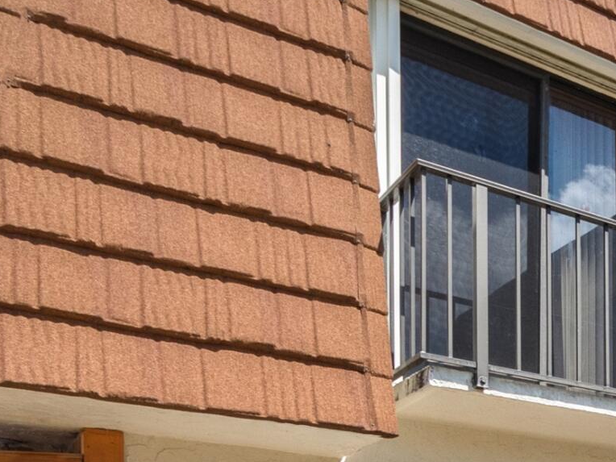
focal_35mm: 55
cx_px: 999
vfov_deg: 22.7
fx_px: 979
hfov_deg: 24.2
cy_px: 654
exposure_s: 1/400
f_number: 8
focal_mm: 7
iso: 200
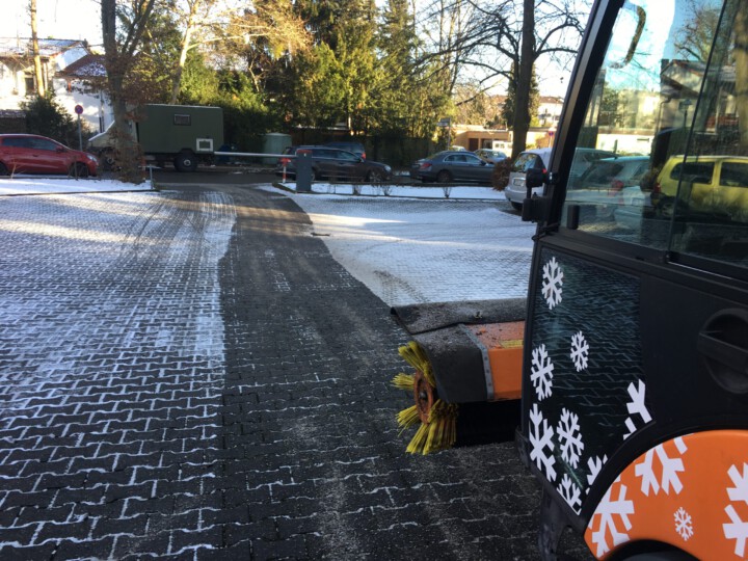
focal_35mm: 29
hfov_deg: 61.7
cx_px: 374
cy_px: 280
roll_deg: -0.7
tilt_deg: -11.6
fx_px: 627
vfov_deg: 48.2
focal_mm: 4.15
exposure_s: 1/103
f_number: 2.2
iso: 25
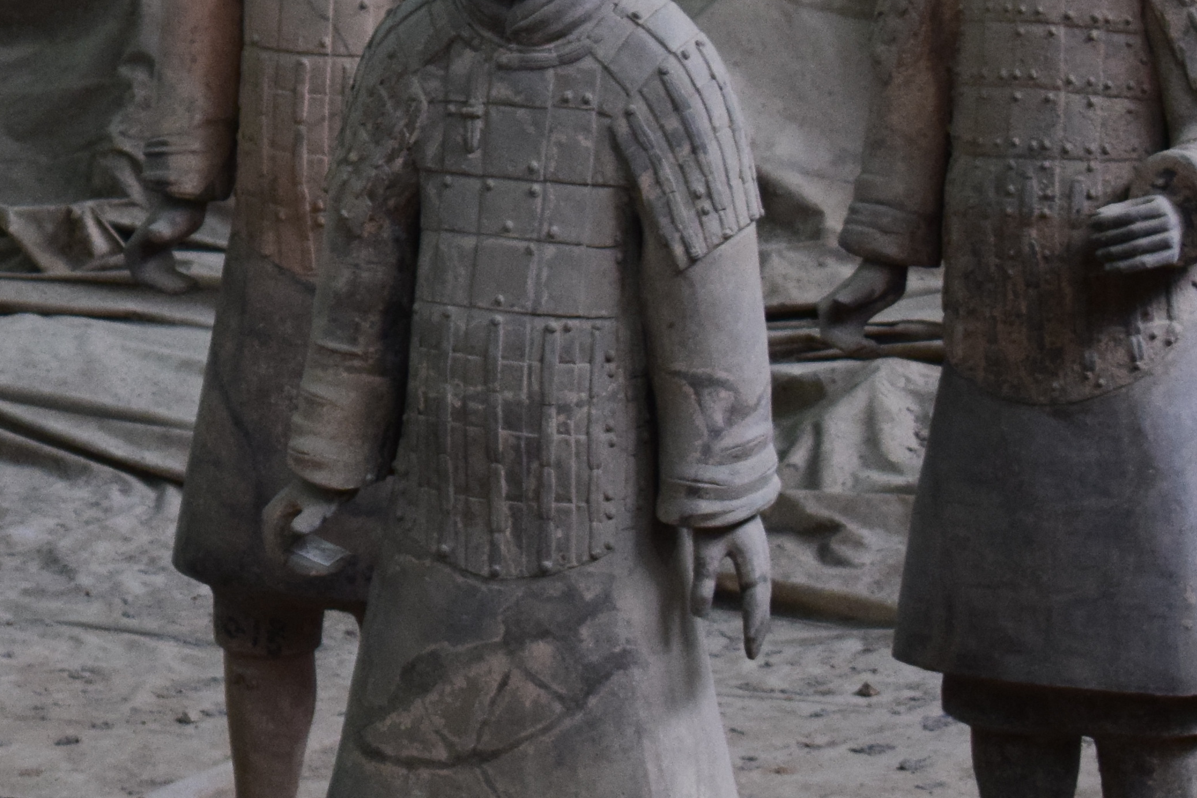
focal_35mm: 226
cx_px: -167
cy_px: 79
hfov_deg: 9.0
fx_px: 7514
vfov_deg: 6.1
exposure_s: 1/13
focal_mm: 52
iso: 1600
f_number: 5.6
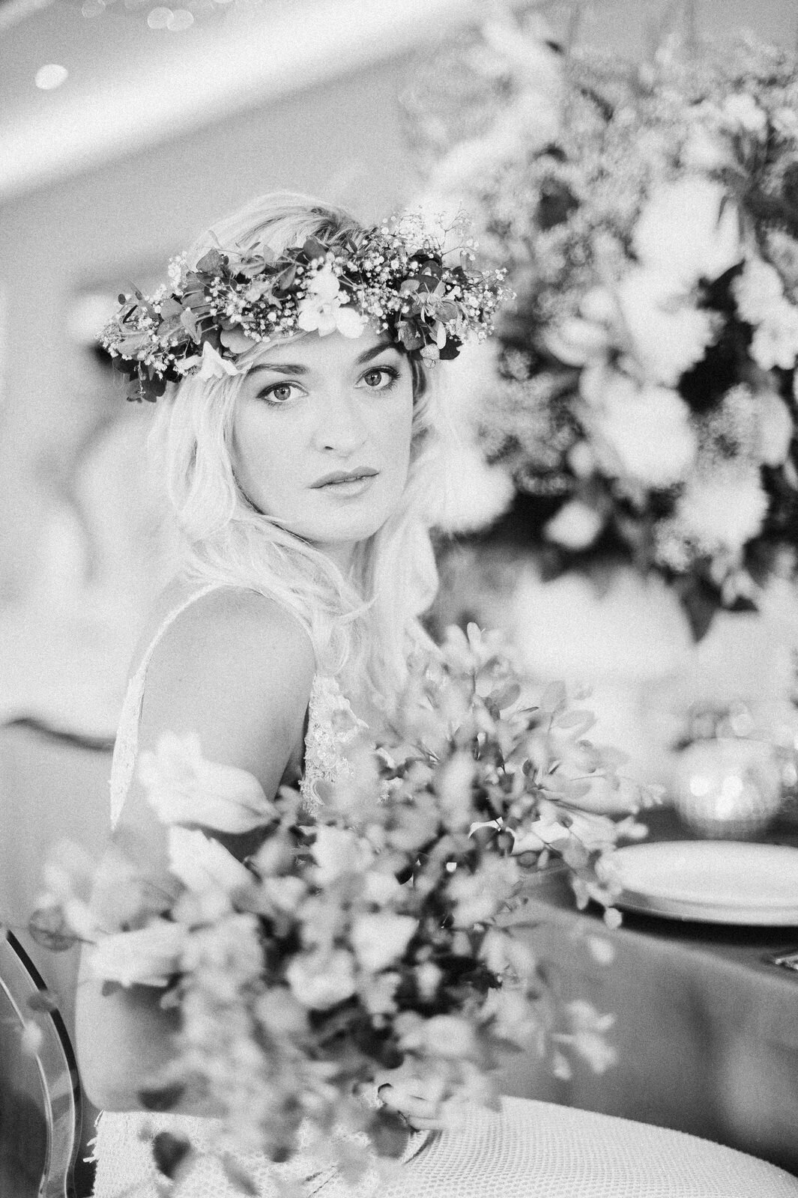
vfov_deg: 39.6
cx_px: 399
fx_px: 1664
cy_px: 599
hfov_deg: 27.0
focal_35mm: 50
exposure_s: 1/200
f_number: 1.4
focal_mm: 50
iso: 400
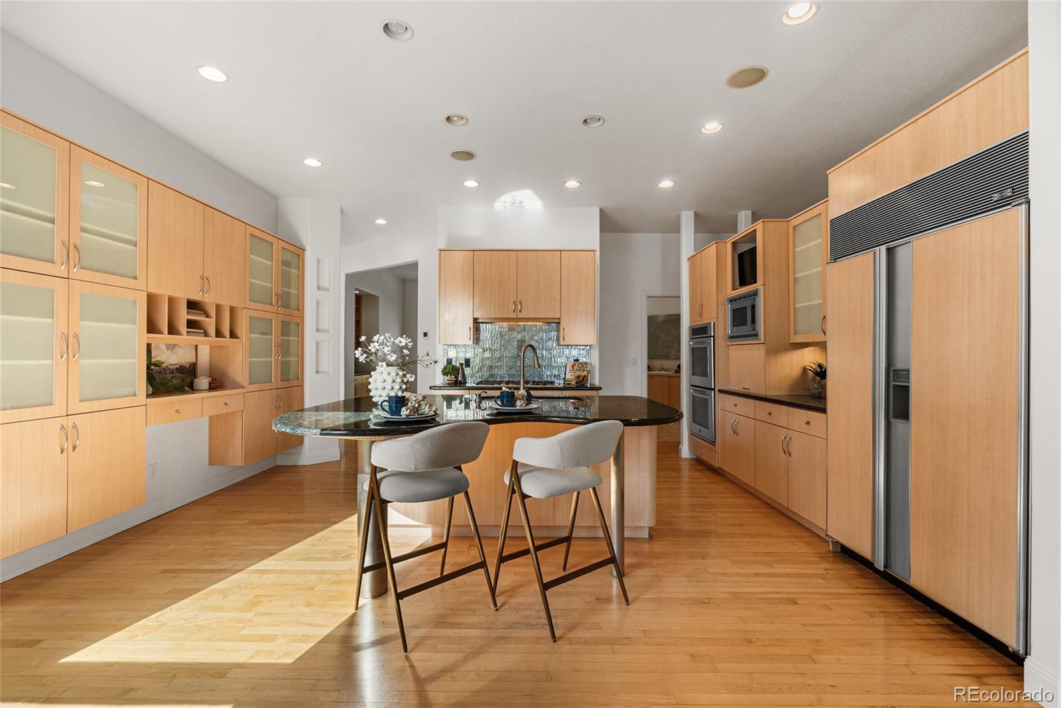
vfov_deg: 73.8
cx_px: 530
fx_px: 472
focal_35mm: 16
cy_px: 354
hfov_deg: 96.7
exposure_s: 1/4
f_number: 8
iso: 200
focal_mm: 16
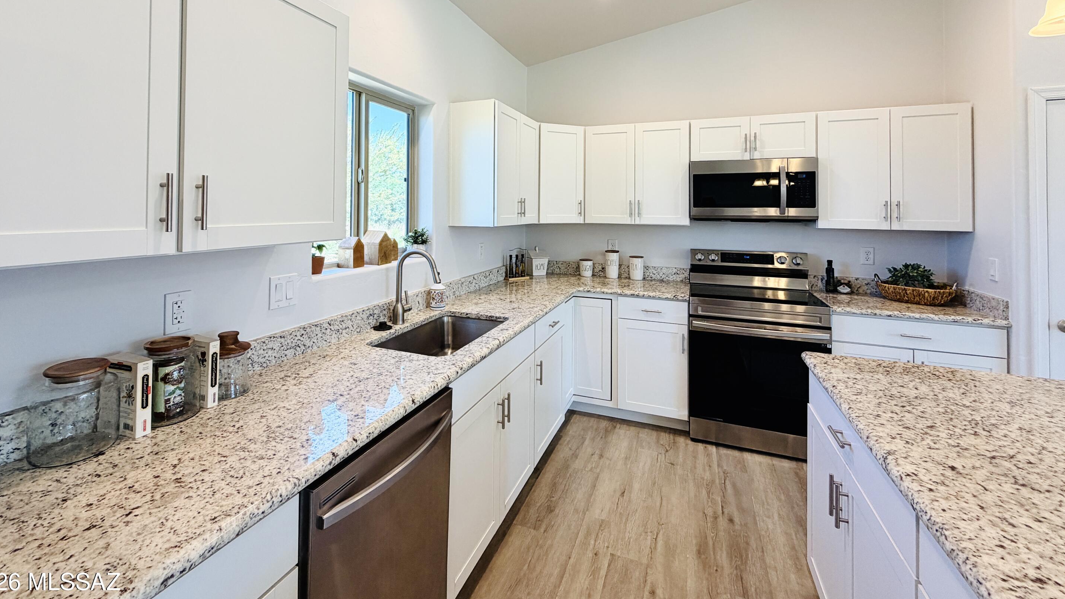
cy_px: 201
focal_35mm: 16
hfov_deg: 99.3
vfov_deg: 65.4
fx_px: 452
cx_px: 508
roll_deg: -0.9
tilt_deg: +0.9
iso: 100
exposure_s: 1/121
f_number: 2.2
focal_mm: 2.22
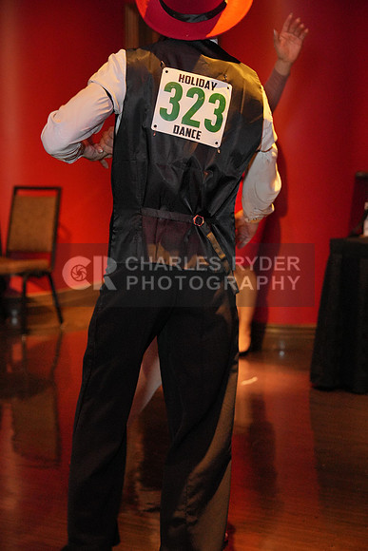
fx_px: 1073
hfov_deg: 19.5
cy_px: 276
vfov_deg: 28.8
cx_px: 184
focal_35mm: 70
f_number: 4
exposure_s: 1/200
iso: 4000
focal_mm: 70
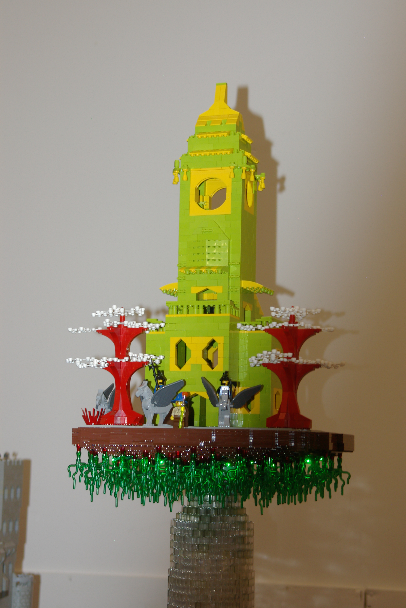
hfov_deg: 20.2
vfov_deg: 29.9
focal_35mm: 68
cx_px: 203
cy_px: 304
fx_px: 1141
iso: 400
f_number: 4.5
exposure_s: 1/60
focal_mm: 45
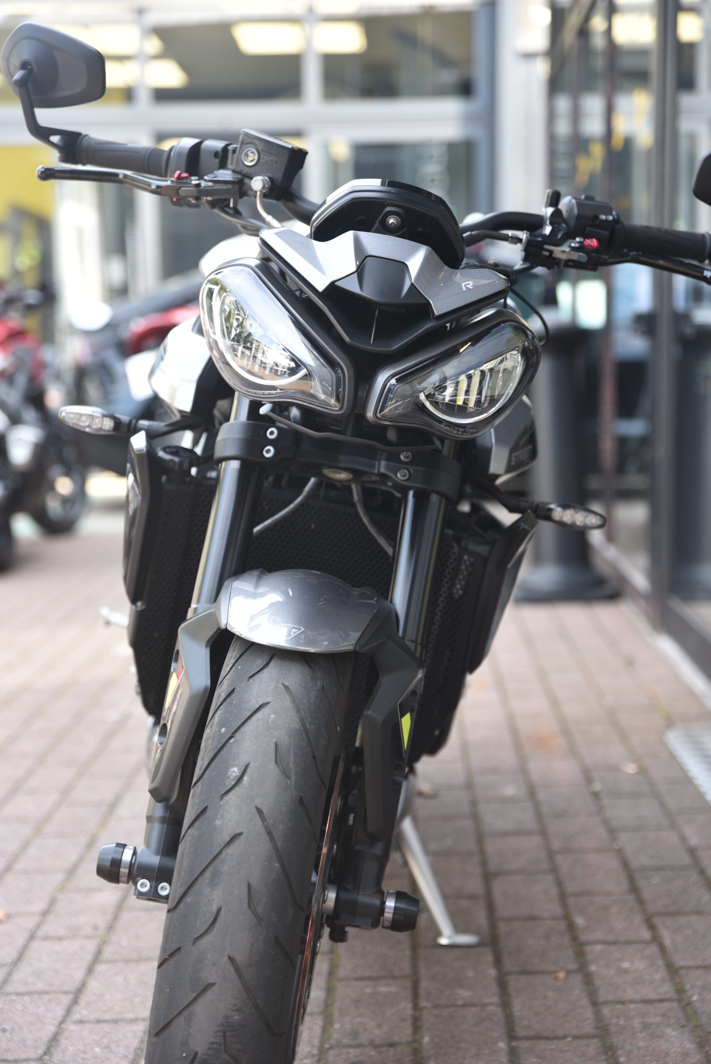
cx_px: 356
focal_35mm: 62
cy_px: 532
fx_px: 1835
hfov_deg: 21.9
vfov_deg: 32.4
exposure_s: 1/60
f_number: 3.2
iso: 100
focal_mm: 62
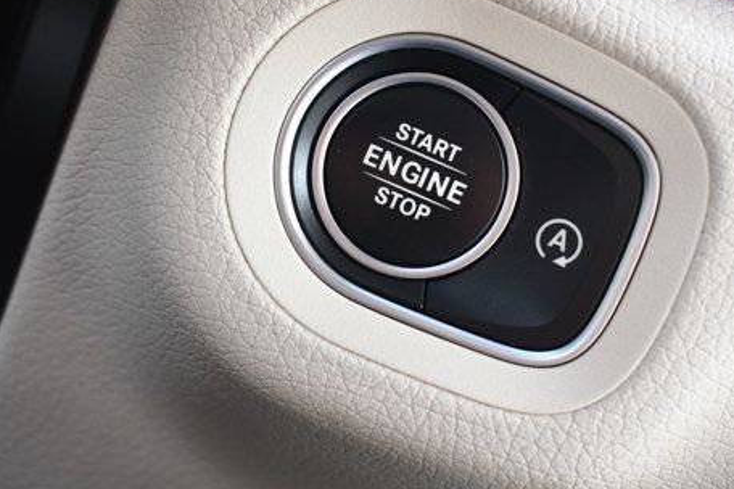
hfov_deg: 27.6
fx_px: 1488
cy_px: 242
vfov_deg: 18.7
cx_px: 449
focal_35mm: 73
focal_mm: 35
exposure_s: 1/125
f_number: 4.5
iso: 1400
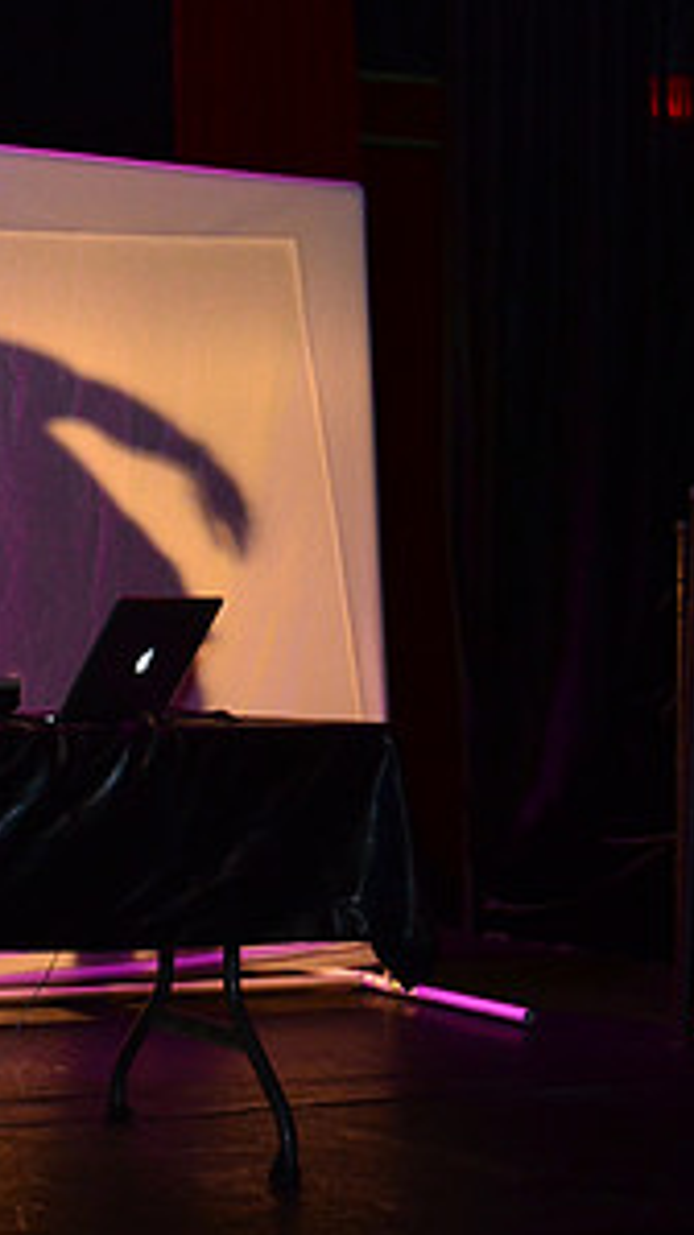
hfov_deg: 15.2
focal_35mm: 73
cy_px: 677
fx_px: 2390
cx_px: -372
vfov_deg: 29.0
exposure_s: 1/160
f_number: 3.5
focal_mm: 24
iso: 1250
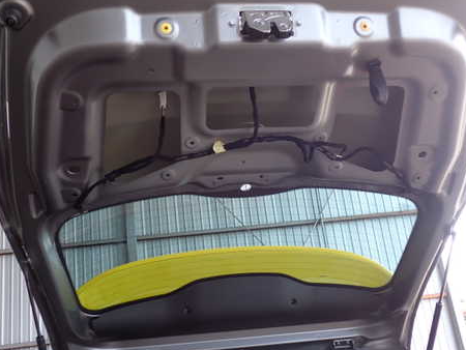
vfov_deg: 36.0
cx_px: 250
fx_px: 539
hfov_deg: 46.7
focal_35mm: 40
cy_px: 187
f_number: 2.3
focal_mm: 5.4
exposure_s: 1/100
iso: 100
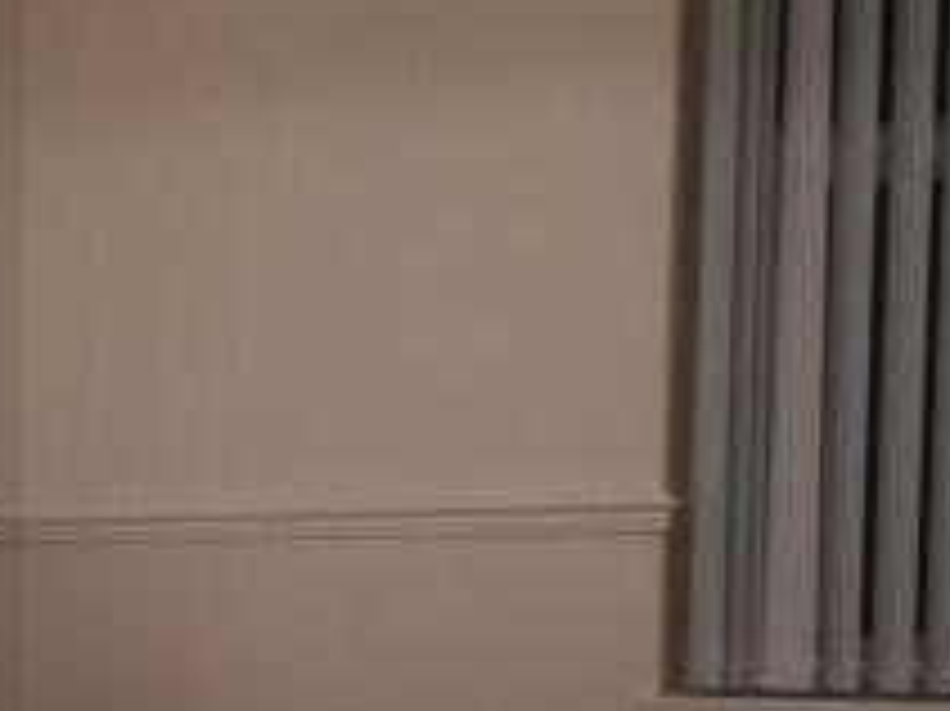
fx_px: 1975
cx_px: 20
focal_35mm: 72
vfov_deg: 19.7
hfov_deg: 25.8
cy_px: 745
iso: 200
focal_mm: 3.83
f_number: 2.2
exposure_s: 1/33.3
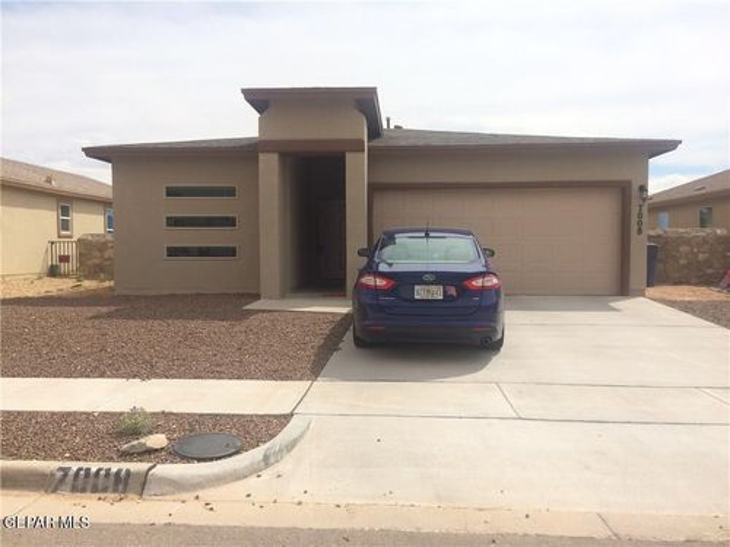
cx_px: 365
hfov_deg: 61.7
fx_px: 612
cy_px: 274
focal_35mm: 29
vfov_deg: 48.2
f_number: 2.2
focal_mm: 4.15
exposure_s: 1/3165
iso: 32
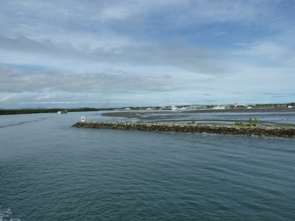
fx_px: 213
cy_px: 110
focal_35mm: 25
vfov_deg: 54.9
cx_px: 148
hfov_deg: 69.4
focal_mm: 4.1
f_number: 5.6
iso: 125
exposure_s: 1/500
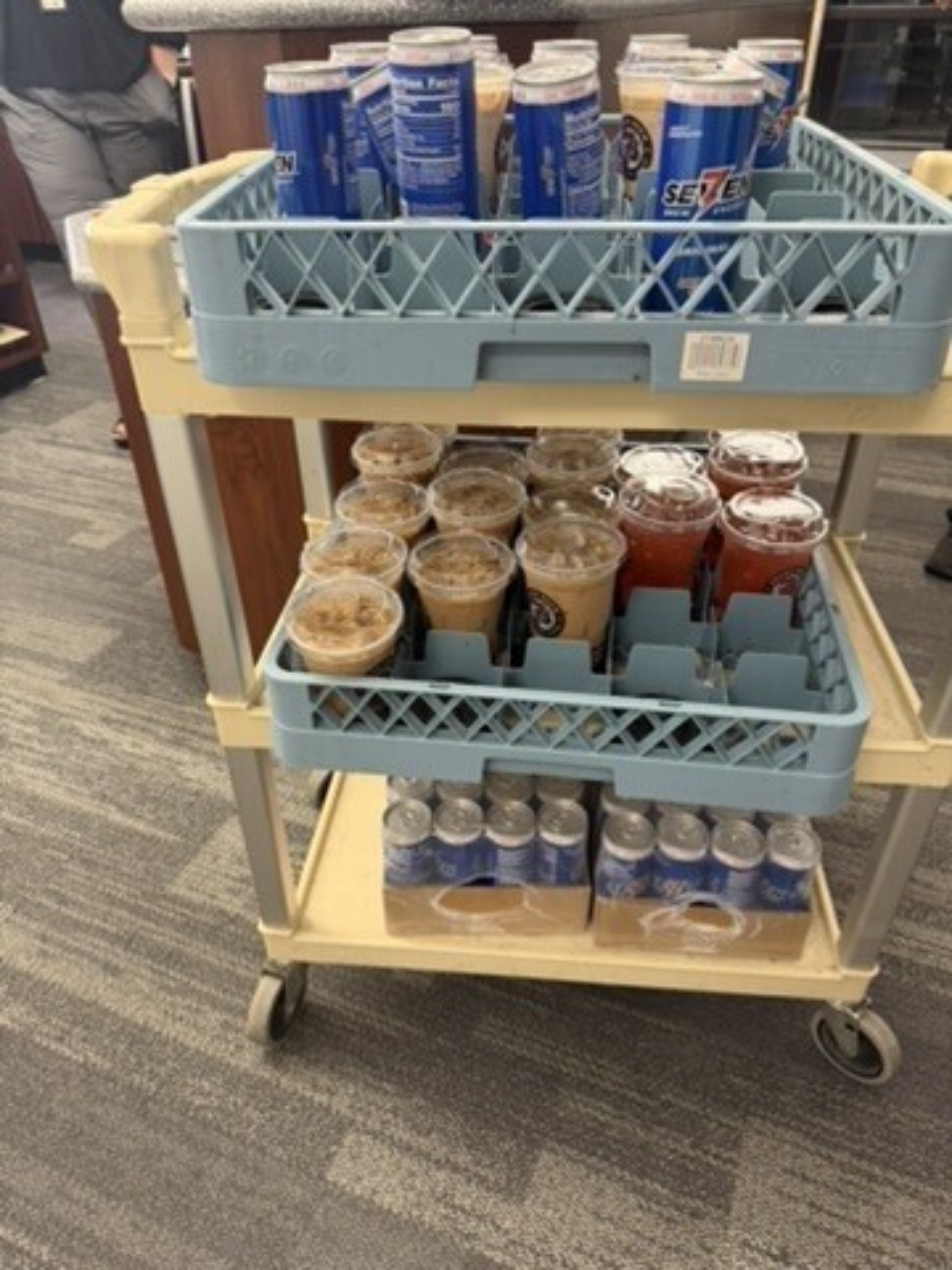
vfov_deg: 71.6
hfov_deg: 56.8
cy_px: 635
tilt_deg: -35.4
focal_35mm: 24
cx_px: 476
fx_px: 880
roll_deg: +1.2
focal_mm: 6.76
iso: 250
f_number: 1.78
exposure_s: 1/60
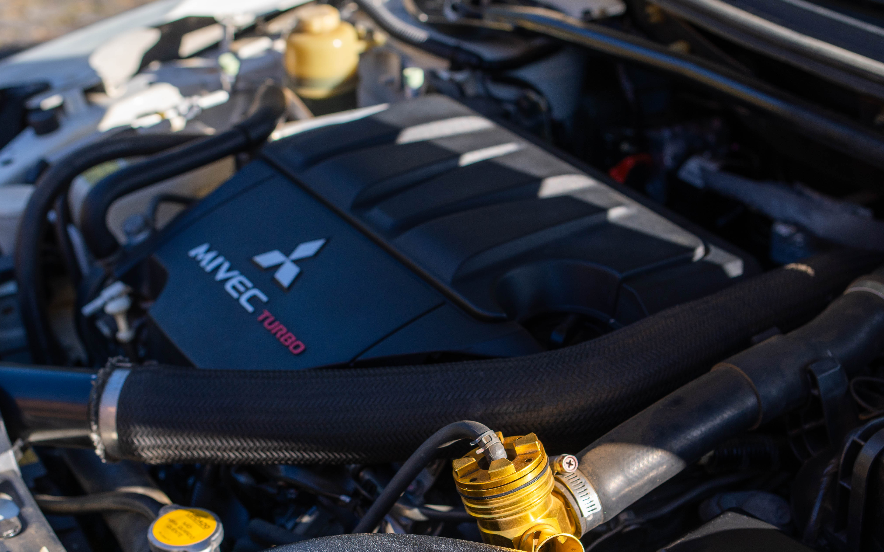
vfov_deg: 21.6
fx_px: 1445
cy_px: 311
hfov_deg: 34.0
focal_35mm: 60
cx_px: 442
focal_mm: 33
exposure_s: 1/500
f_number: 3.5
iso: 125
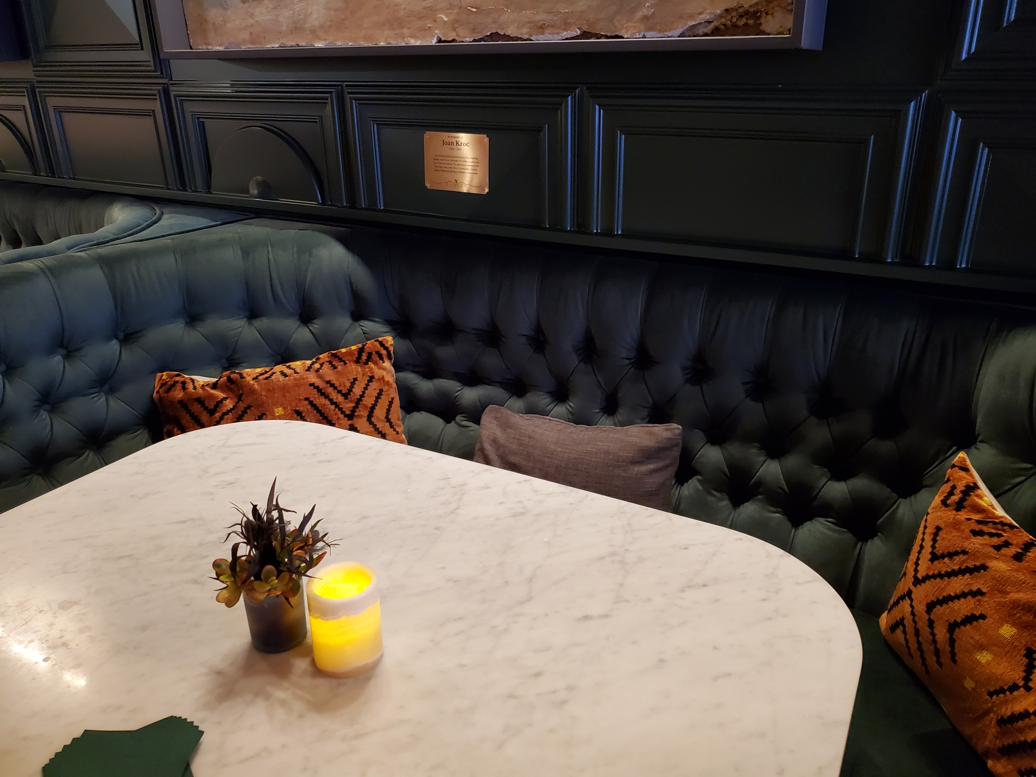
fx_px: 778
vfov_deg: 53.1
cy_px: 388
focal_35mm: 26
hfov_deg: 67.3
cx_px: 518
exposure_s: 1/40
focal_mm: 4.3
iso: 400
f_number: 1.5
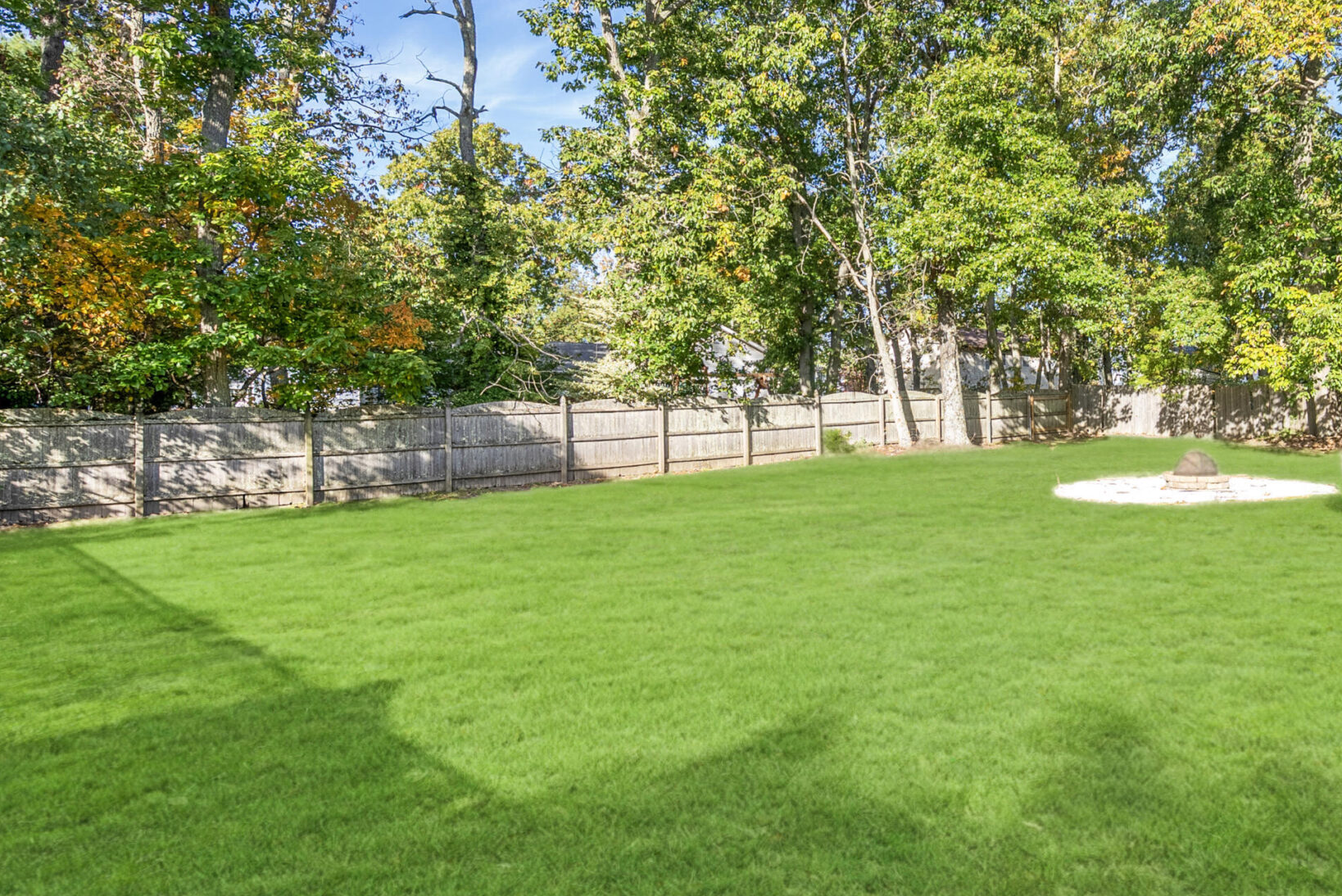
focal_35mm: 25
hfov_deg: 69.0
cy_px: 385
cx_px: 917
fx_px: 932
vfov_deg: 51.2
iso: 100
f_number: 8
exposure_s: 1/13
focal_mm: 16
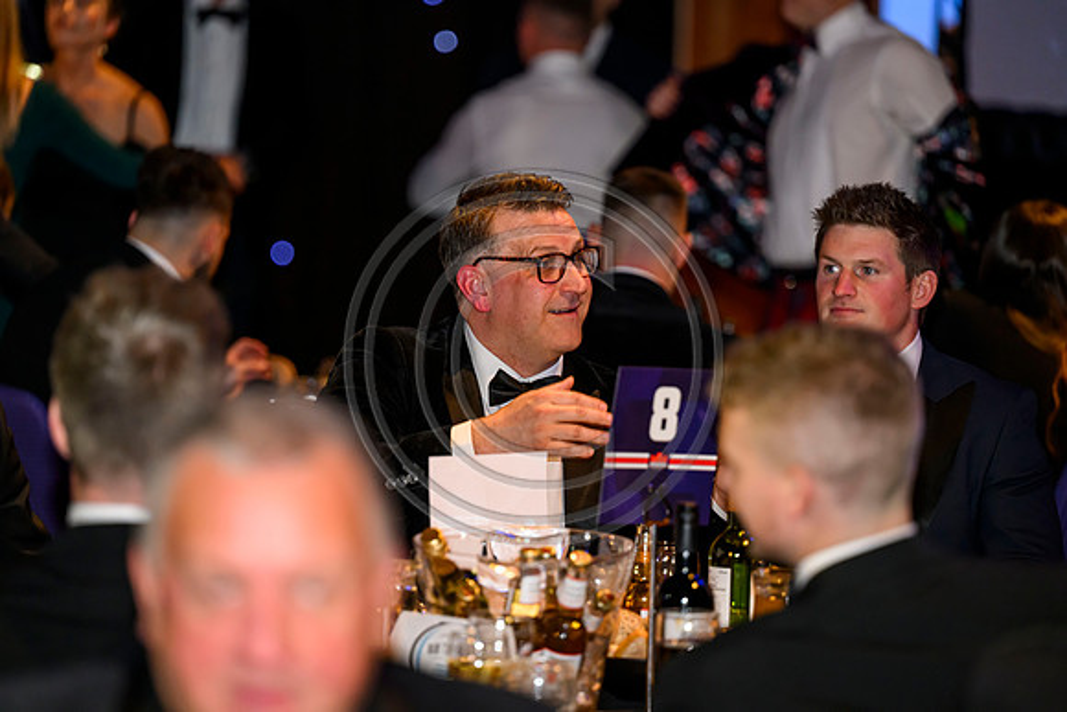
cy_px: 356
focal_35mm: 170
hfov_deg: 12.1
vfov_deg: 8.1
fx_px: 5040
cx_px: 534
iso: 2500
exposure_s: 1/160
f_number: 3.2
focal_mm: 170
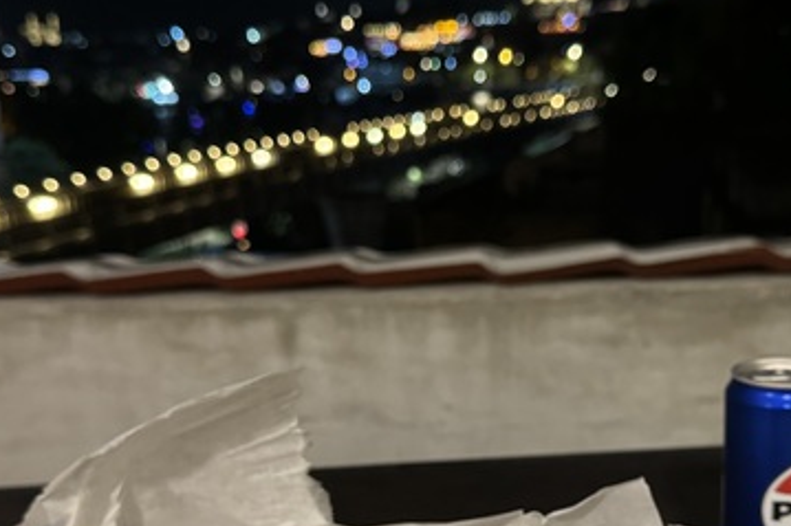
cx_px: 449
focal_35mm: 48
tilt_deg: -16.0
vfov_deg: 27.8
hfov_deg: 41.0
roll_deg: +2.7
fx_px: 1054
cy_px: 376
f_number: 1.78
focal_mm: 6.86
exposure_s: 1/33
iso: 640
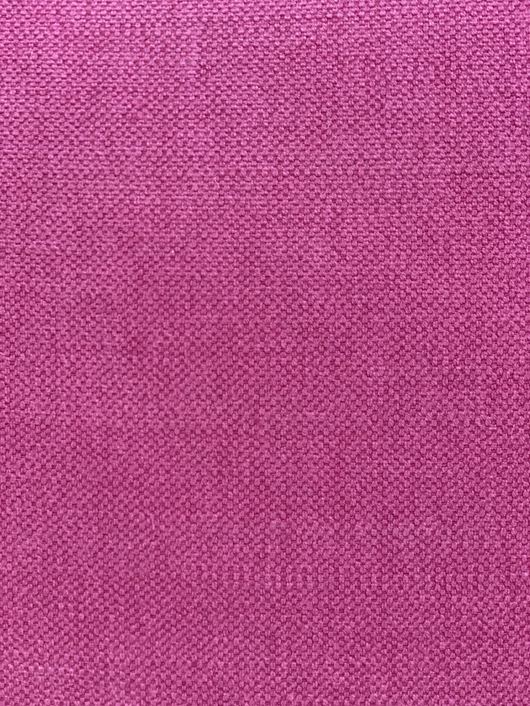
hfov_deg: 28.0
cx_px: 265
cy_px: 353
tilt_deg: -21.9
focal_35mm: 52
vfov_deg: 36.8
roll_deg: -1.5
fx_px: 1062
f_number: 2
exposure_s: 1/122
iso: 200
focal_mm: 6
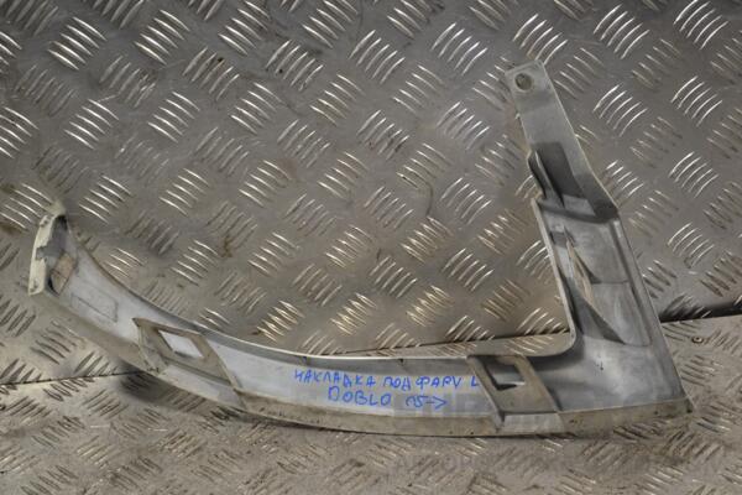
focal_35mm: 68
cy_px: 248
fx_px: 1391
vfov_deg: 20.2
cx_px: 371
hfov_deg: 29.9
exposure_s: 1/100
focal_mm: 45
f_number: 5.3
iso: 400
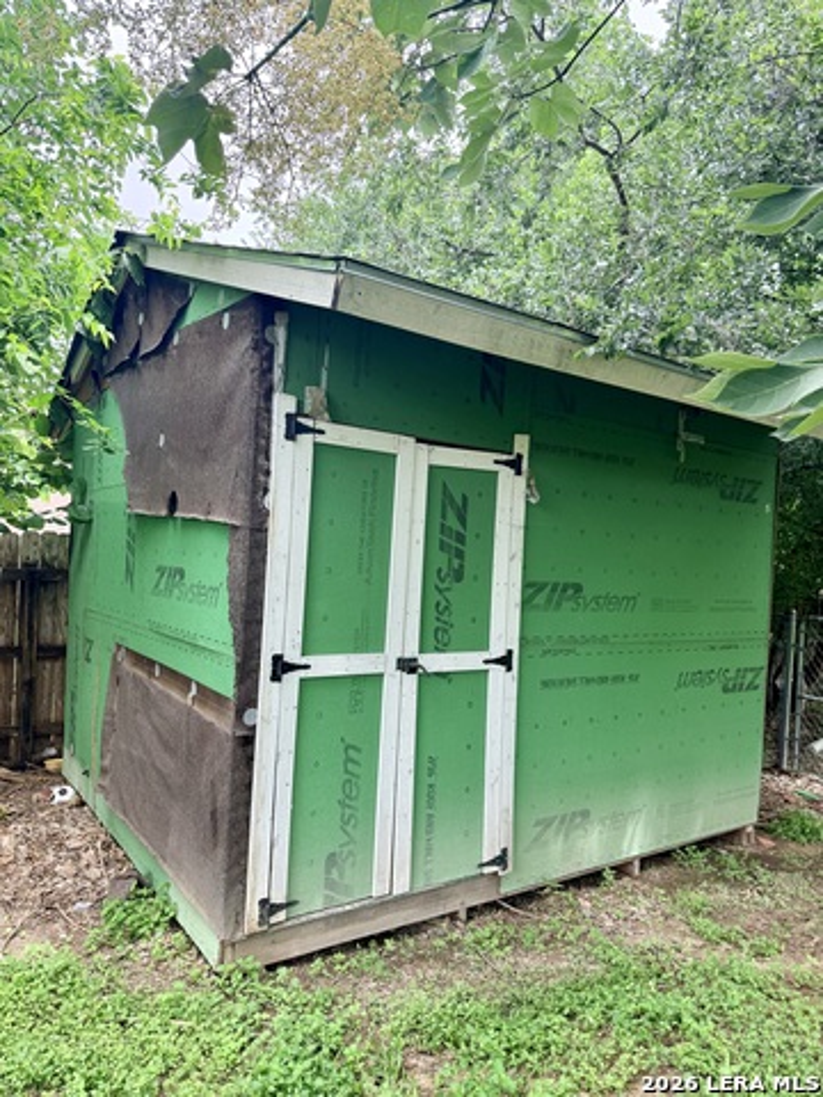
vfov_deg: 71.6
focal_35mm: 24
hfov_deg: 56.8
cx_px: 412
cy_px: 548
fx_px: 761
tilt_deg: +0.3
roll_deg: -2.8
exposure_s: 1/683
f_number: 1.78
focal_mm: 6.76
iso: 100
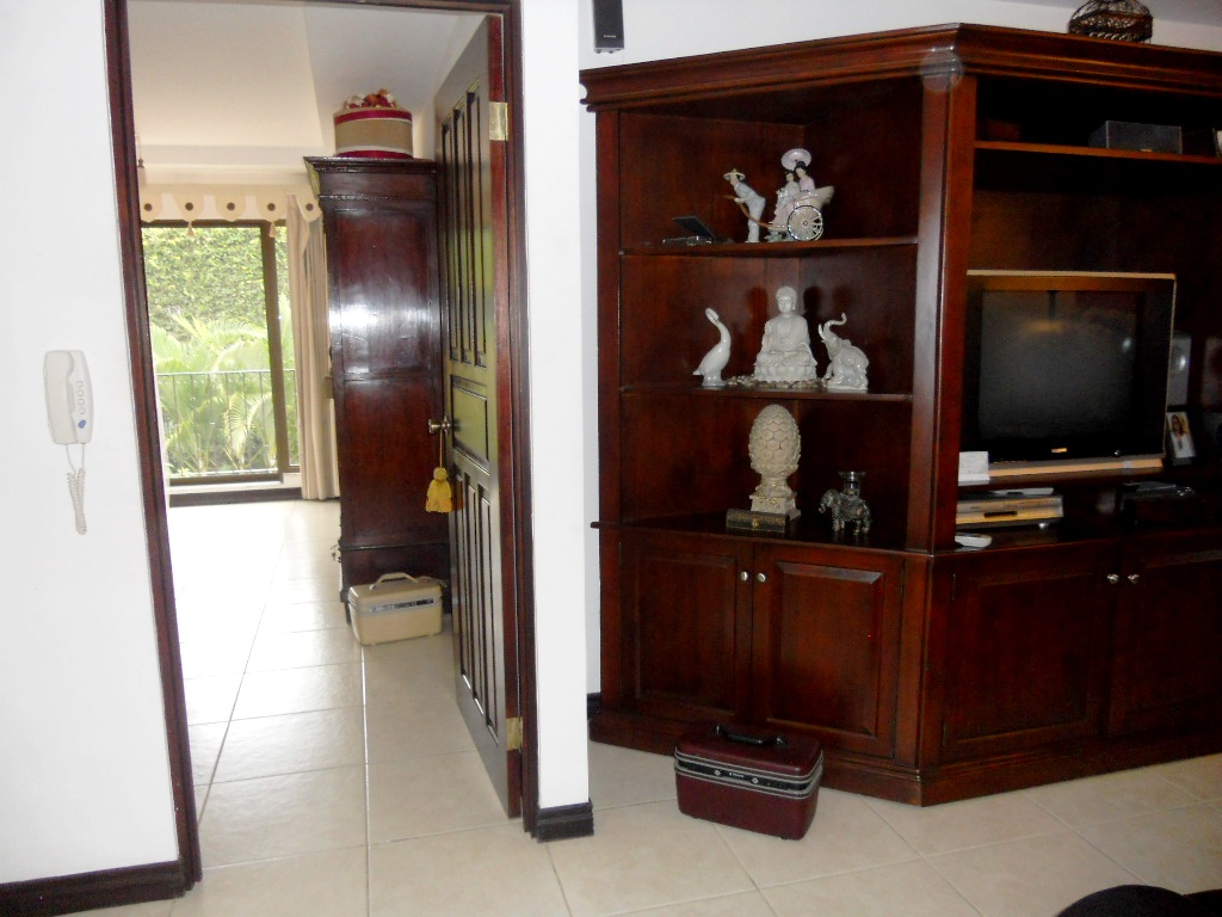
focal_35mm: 27
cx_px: 611
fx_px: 953
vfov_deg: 51.4
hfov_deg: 65.3
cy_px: 458
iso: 200
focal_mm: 4.9
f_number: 3.2
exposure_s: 1/25
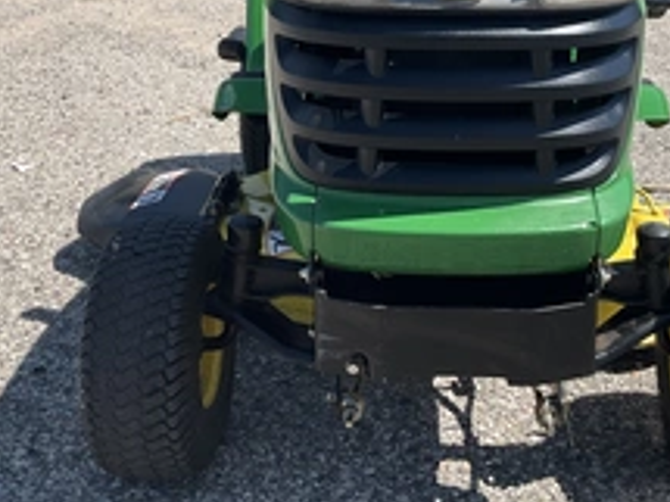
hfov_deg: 35.4
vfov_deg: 26.5
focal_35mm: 54
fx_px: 1045
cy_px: 97
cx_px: 421
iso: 25
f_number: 1.8
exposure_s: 1/1626
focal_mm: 3
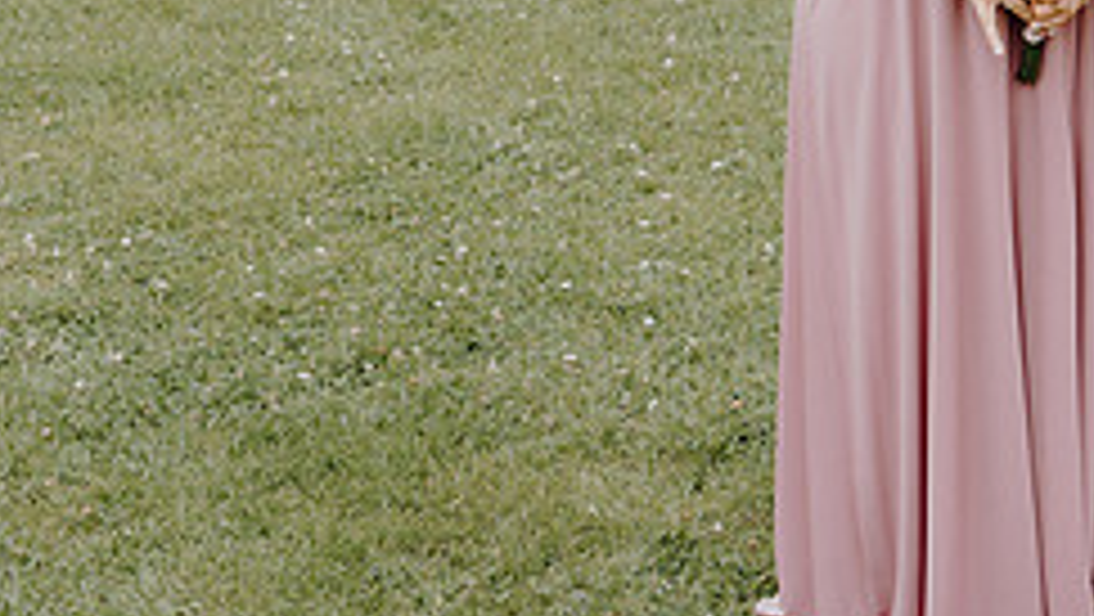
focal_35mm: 90
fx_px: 2612
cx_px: 1153
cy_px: -119
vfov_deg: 13.1
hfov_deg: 22.5
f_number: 5
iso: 125
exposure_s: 1/200
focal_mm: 36
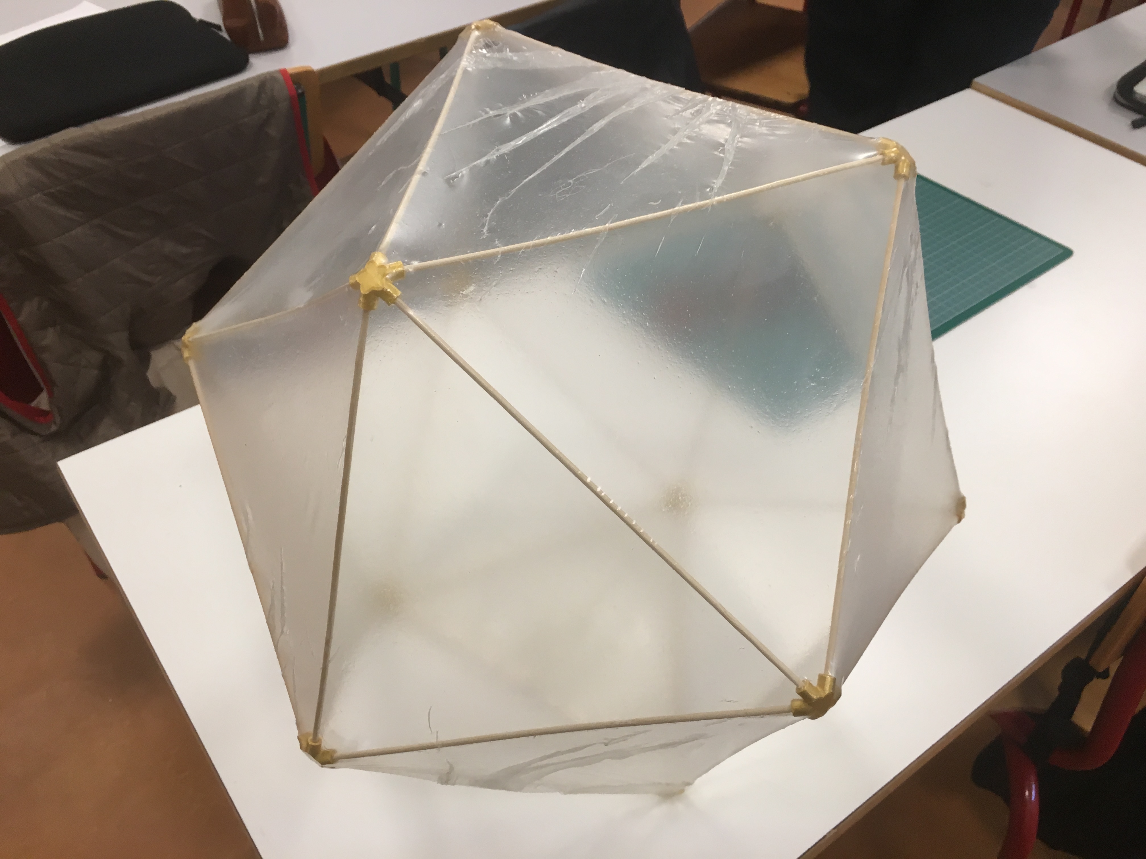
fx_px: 960
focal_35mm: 29
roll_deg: -0.7
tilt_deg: -43.7
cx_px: 573
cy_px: 430
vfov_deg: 48.2
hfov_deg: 61.7
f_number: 2.2
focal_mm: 4.15
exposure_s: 1/33
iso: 80
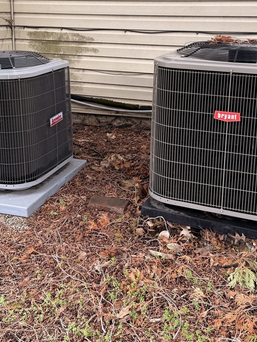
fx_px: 466
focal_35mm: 47
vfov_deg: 39.5
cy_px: 93
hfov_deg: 30.8
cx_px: 114
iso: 100
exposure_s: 1/121
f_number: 1.78
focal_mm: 6.76
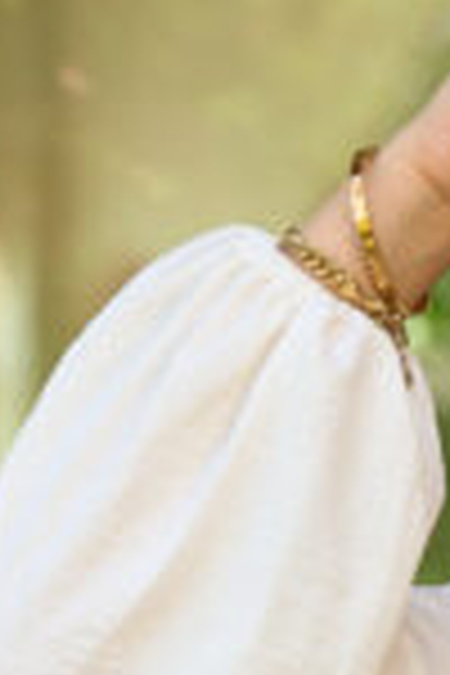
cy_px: 868
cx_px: 968
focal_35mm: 329
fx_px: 6172
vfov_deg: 6.2
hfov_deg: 4.1
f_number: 2.8
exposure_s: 1/500
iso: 400
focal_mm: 54.7
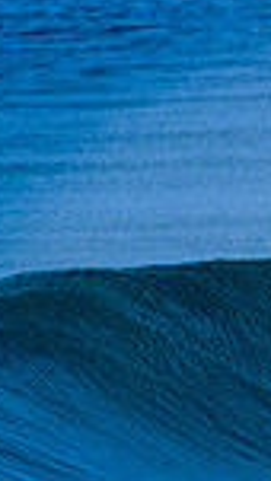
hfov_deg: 0.4
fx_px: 40997
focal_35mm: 3211
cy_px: 368
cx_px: 698
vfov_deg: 0.7
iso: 1000
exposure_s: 1/2000
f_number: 11
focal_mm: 800
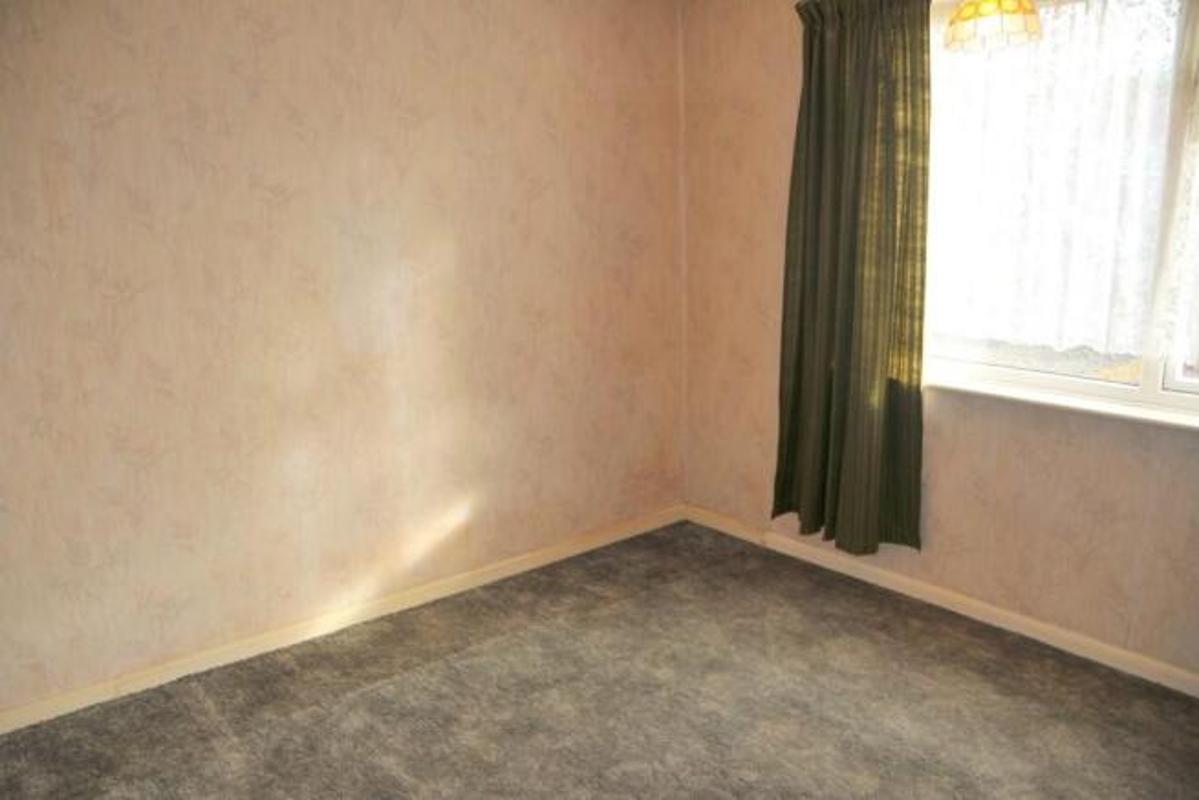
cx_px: 600
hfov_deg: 67.4
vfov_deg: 48.0
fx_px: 899
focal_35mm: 27
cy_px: 400
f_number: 3.5
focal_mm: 18
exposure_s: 1/80
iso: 200
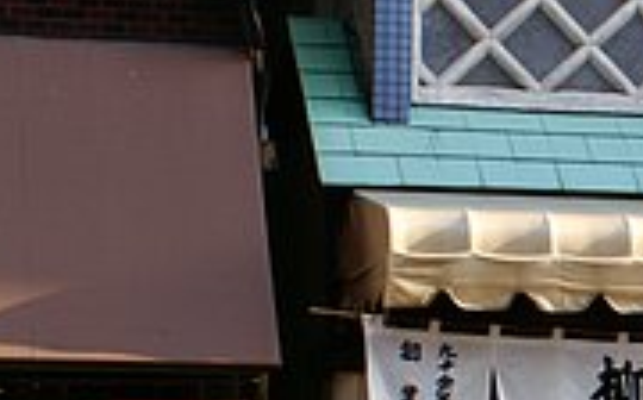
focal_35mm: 174
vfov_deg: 7.5
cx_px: 982
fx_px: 3045
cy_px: 195
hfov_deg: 11.5
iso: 100
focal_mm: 20
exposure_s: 1/200
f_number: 3.5
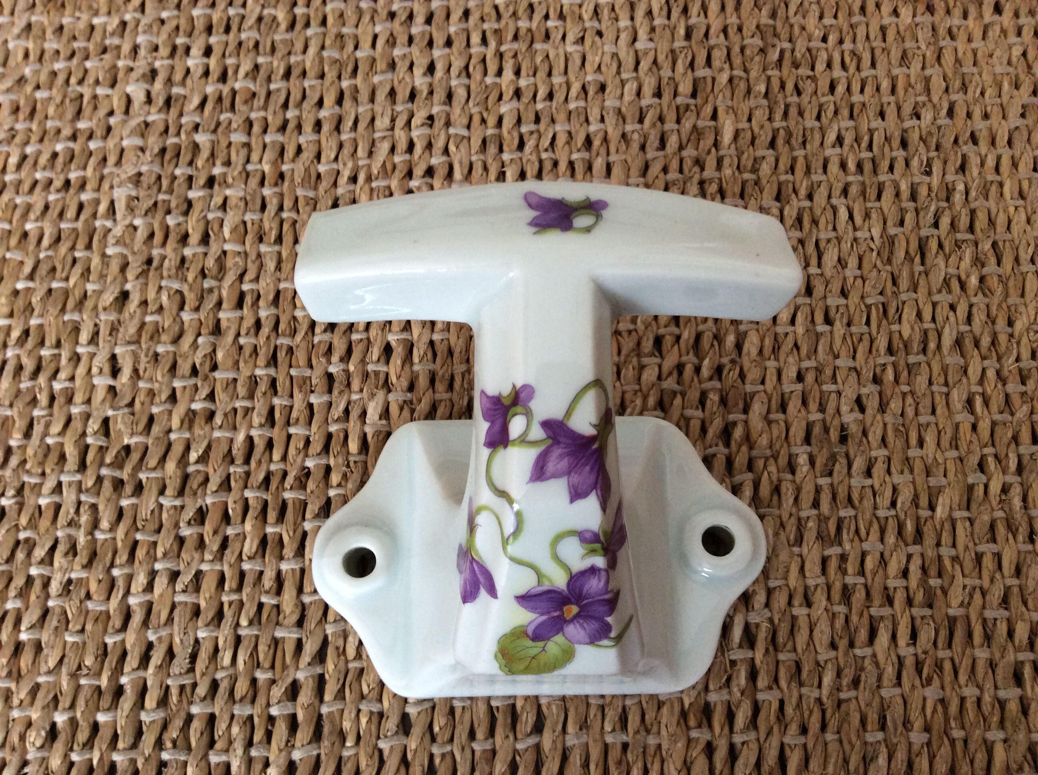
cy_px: 388
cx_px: 519
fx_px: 958
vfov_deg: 44.1
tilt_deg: -71.8
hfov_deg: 56.9
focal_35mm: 32
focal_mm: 3.3
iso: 125
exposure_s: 1/25
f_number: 2.4
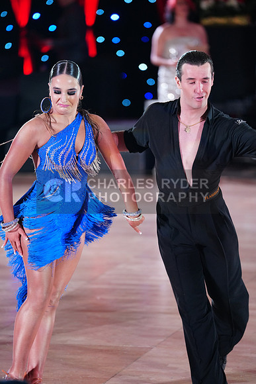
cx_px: 128
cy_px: 192
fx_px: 2132
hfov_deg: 6.9
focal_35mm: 200
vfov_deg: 10.3
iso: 2500
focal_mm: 200
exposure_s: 1/320
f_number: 2.8
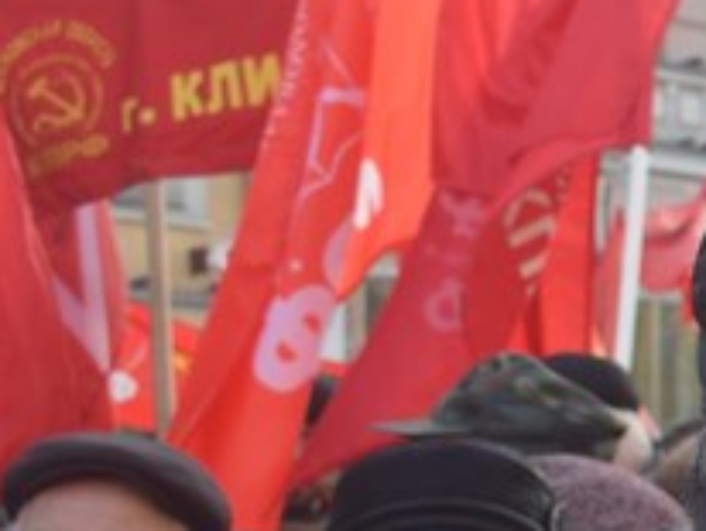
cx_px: 1679
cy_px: 478
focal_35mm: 193
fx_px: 3949
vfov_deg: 7.7
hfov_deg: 9.2
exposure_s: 1/200
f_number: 7.1
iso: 400
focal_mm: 27
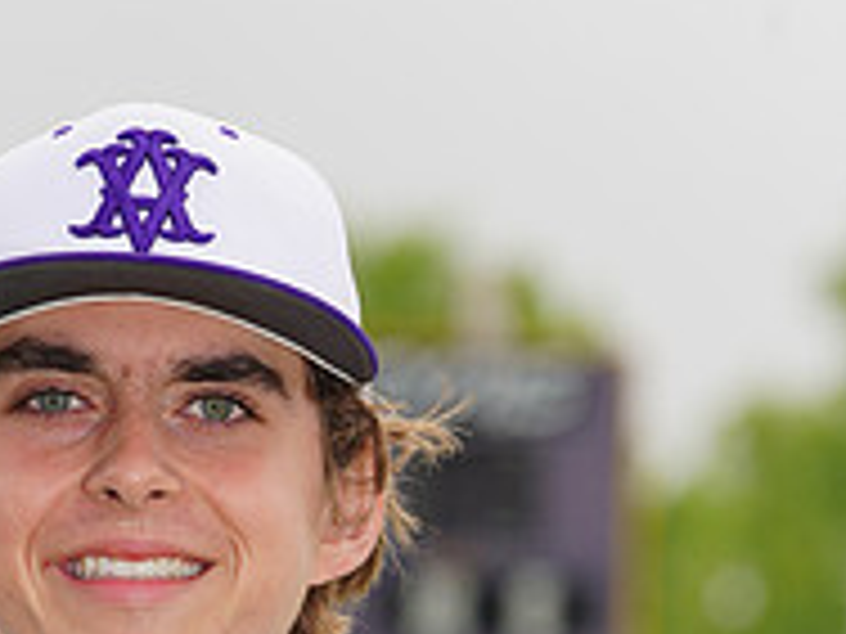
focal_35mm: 687
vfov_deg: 2.2
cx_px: 232
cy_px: 1165
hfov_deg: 2.9
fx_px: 16790
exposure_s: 1/250
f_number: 9
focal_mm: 232
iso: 160
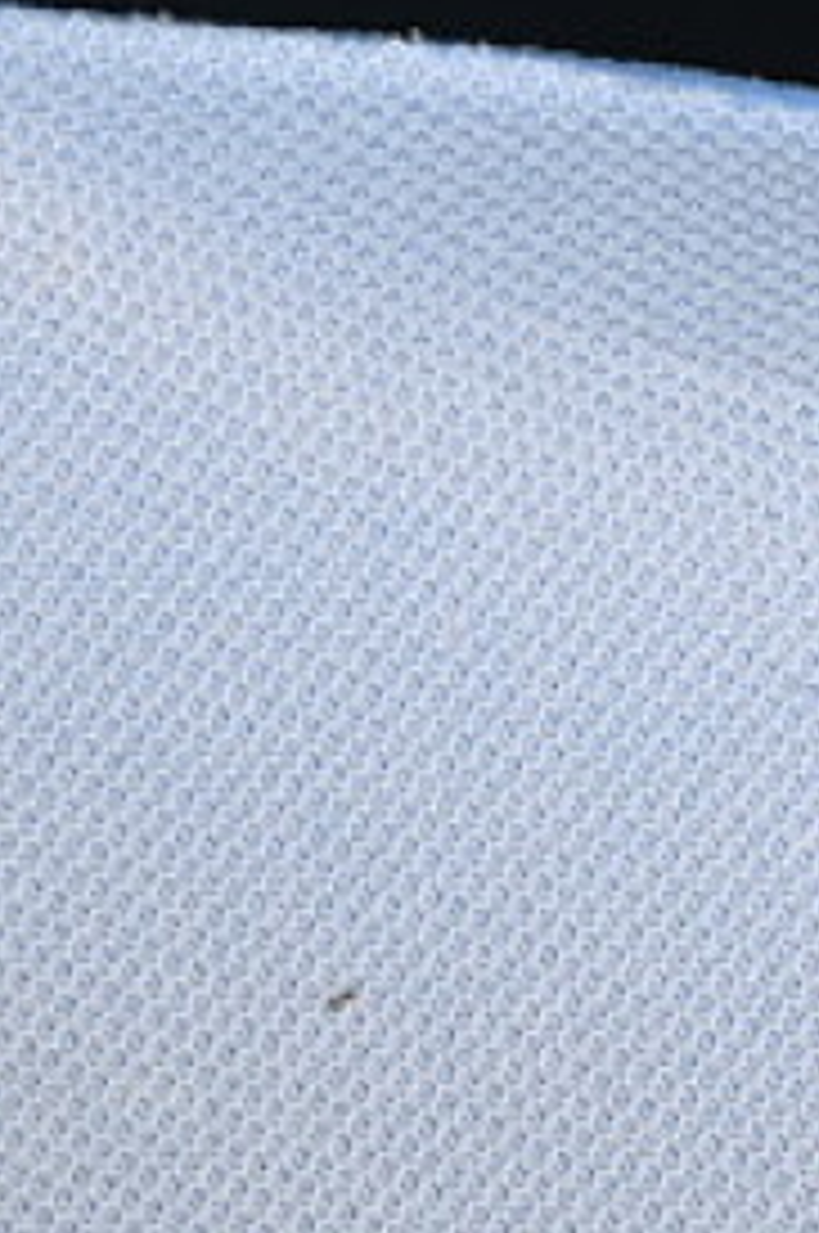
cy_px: 1058
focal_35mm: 296
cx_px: 1166
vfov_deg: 7.0
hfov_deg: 4.6
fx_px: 10126
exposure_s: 1/60
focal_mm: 50
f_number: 7.1
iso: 160
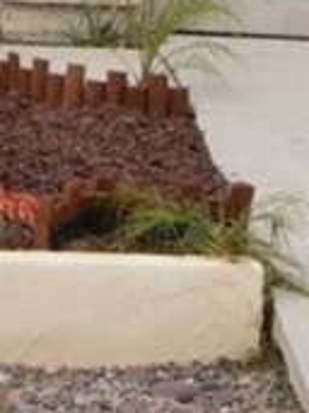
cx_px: 39
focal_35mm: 224
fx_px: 2669
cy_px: -206
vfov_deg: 8.6
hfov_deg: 6.6
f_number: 13
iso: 100
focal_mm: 26
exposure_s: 1/160
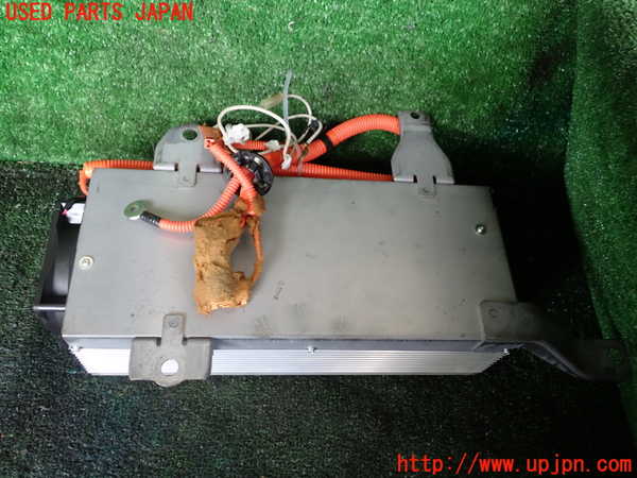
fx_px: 552
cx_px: 318
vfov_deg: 46.8
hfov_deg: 60.0
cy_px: 239
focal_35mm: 30
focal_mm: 5.4
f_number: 2.3
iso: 125
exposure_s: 1/60
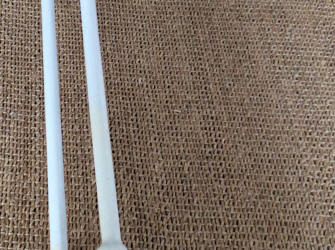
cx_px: 44
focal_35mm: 65
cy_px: 105
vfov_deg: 22.5
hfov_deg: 28.9
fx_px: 628
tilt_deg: -55.8
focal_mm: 3.3
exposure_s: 1/25
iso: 125
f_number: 2.4
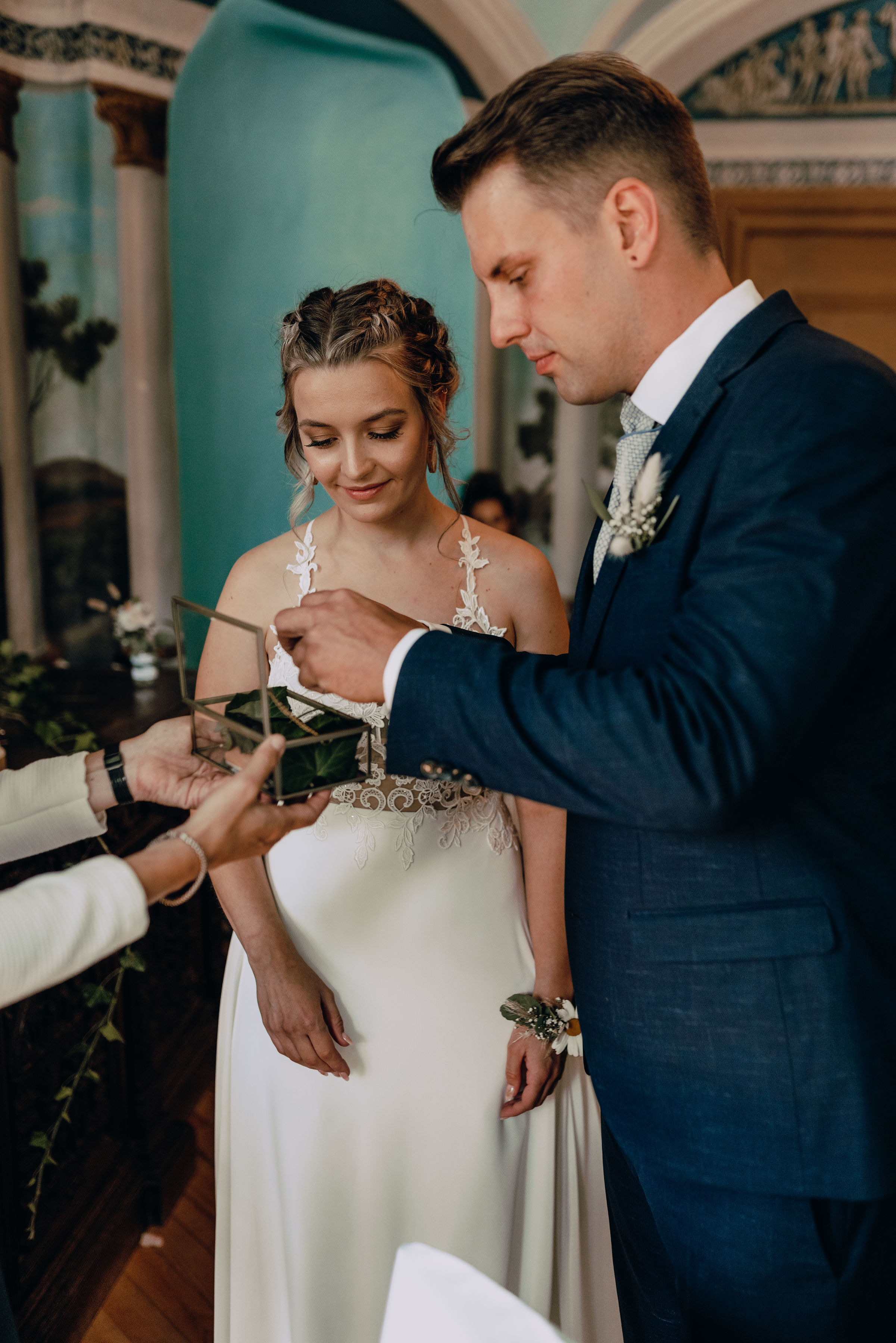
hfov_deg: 37.9
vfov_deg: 54.4
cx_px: 448
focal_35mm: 35
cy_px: 672
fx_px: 1306
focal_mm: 35
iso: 1250
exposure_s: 1/400
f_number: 2
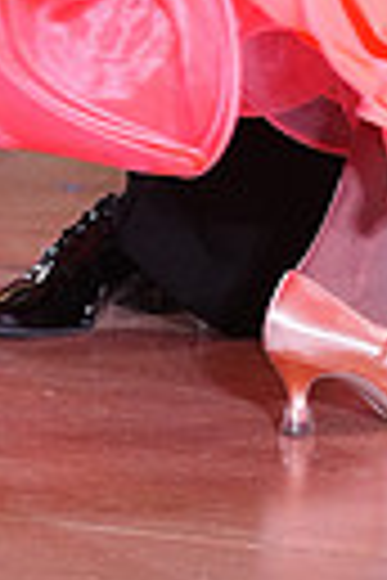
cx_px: 506
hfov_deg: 3.3
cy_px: -692
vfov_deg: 4.9
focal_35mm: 410
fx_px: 6611
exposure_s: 1/250
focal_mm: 91
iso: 2500
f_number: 4.5
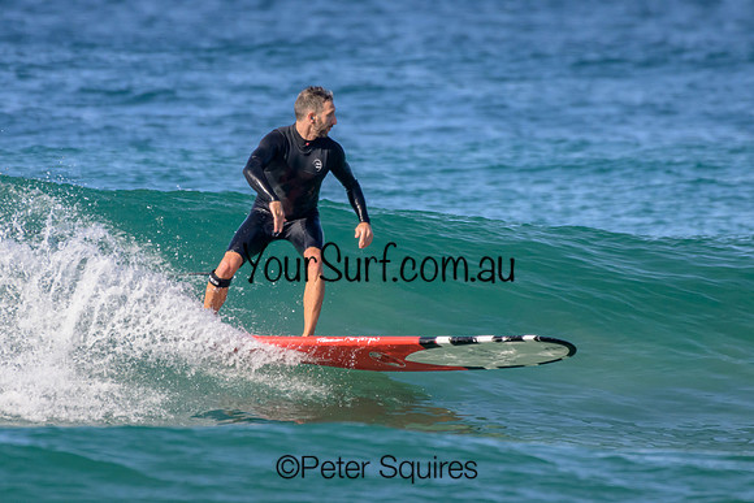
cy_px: 217
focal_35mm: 1149
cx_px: 369
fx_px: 24066
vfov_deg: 1.2
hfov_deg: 1.8
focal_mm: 1000
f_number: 11
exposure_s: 1/2000
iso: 2000
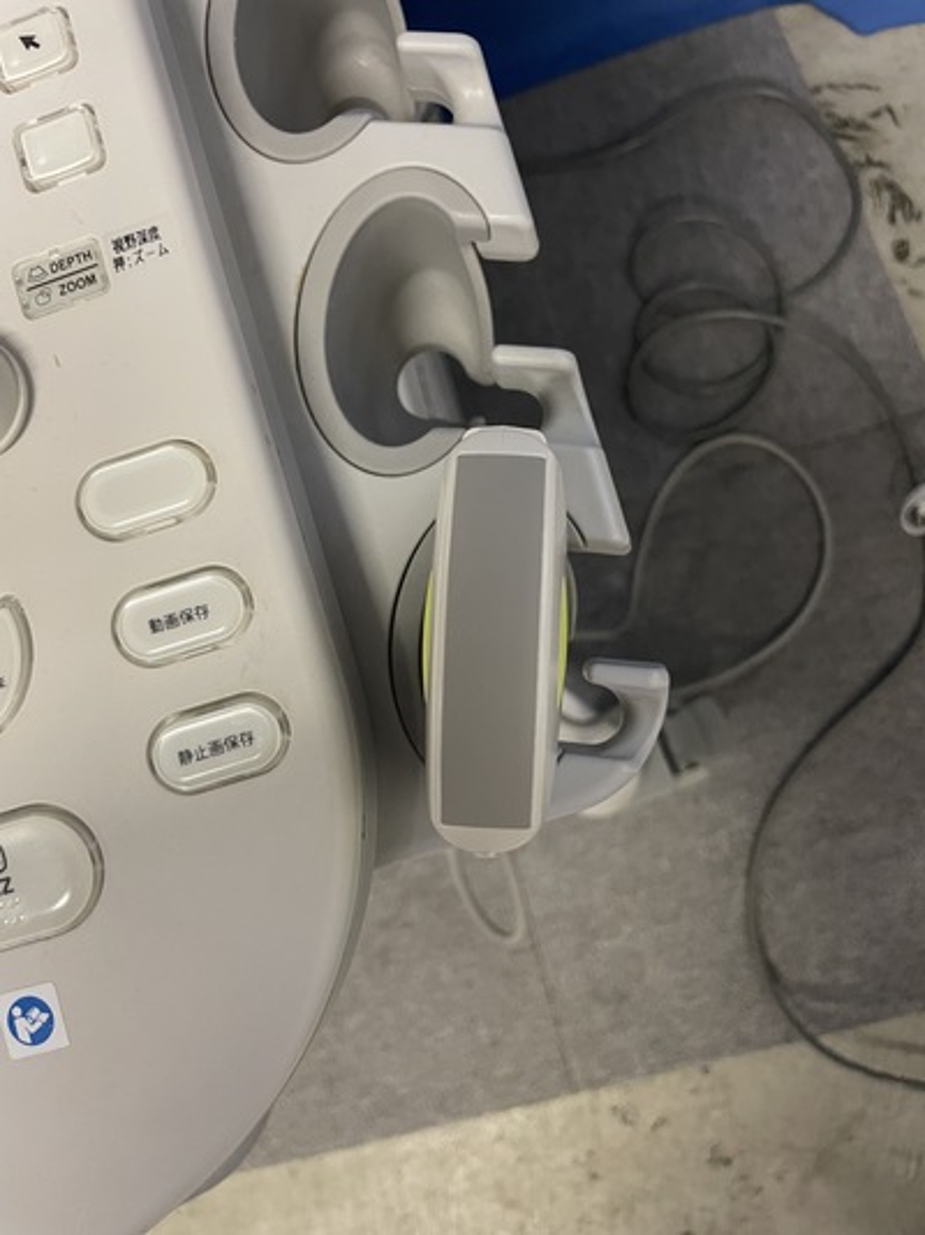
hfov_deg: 53.0
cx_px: 462
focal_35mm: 26
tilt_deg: -73.8
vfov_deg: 67.3
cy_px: 618
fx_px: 927
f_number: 1.6
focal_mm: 4.2
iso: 320
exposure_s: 1/50
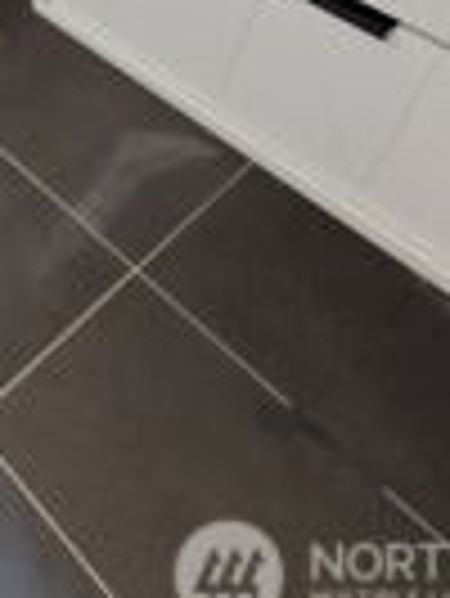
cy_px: -546
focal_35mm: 52
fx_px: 900
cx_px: -216
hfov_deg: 23.0
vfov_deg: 20.6
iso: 250
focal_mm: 2.2
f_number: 1.9
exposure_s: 1/60
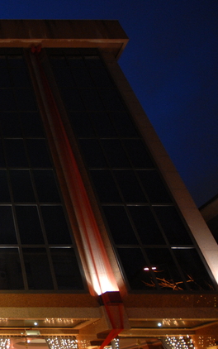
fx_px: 275
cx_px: -61
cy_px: 220
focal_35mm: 29
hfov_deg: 32.9
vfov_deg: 63.6
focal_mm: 10
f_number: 4
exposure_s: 1/3
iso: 400
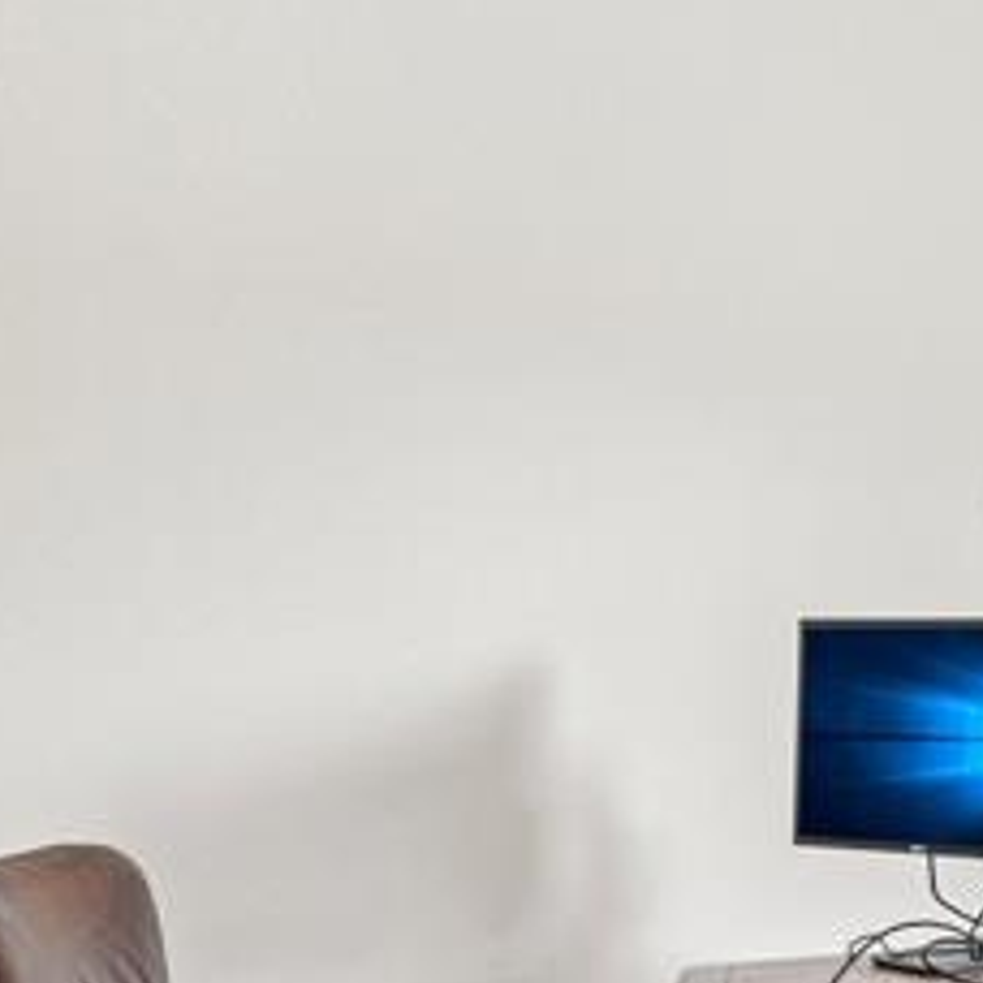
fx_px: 1960
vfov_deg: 28.0
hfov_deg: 21.5
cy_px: 625
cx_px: 1625
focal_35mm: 61
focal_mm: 16
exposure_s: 1/13
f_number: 8
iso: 400
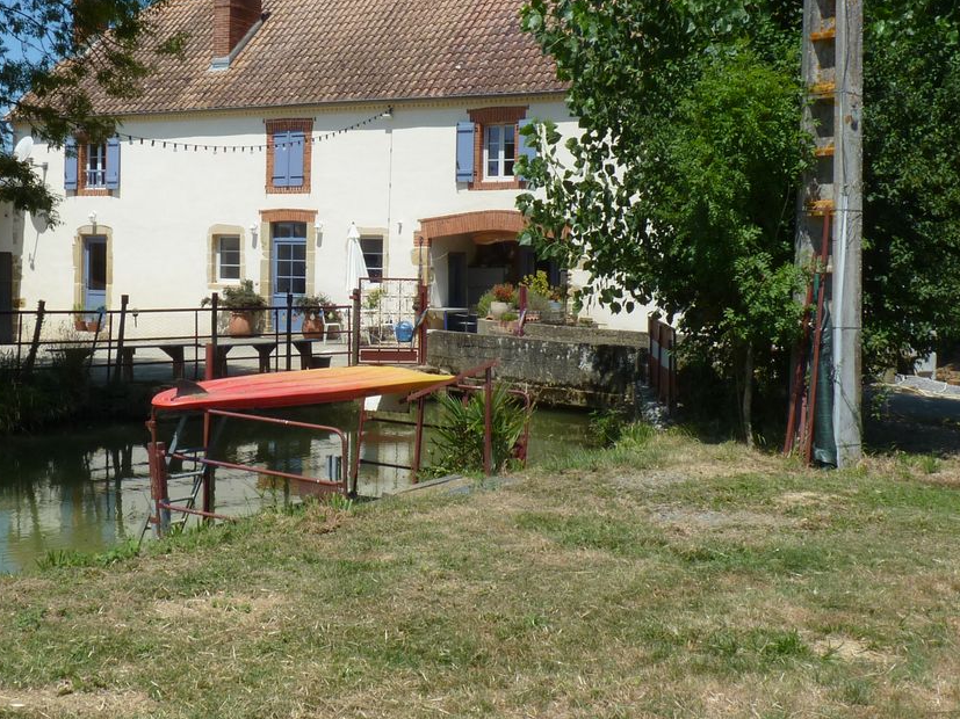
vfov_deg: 30.8
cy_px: 306
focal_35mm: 47
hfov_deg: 40.1
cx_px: 356
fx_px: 1303
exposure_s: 1/320
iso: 80
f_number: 5.6
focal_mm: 4.8
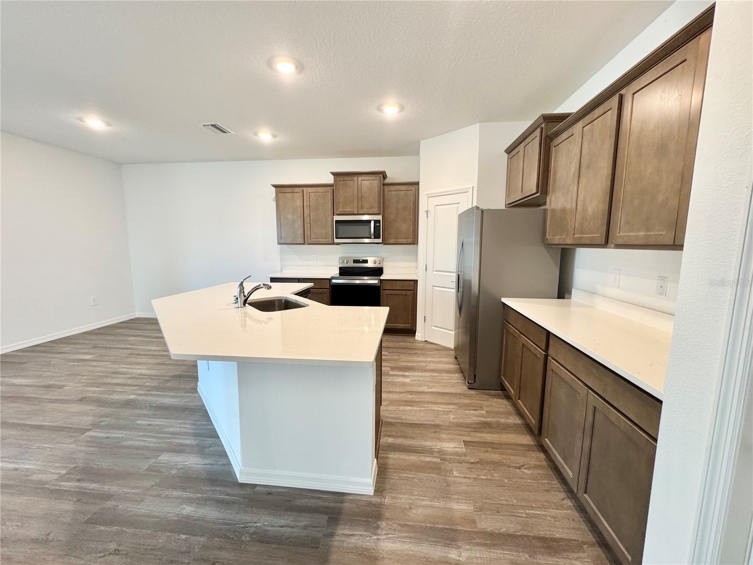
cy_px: 282
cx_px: 376
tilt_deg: -7.4
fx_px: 305
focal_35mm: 14
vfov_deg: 85.7
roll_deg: -0.2
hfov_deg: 102.1
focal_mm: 2.22
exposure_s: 1/60
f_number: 2.2
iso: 250
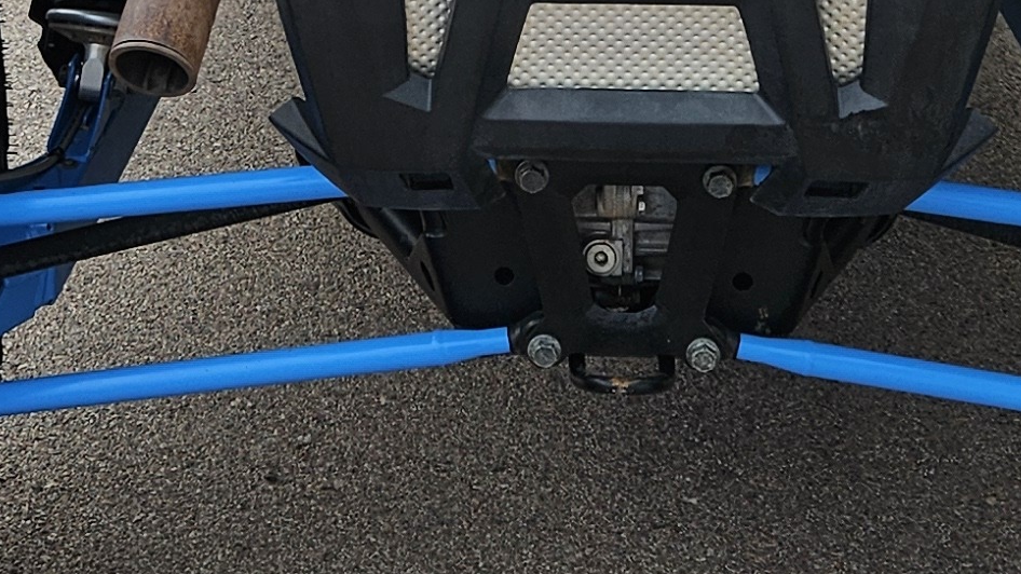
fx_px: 2870
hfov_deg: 20.1
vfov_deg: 10.5
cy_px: -559
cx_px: 406
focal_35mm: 106
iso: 25
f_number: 1.8
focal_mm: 5.4
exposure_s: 1/1493
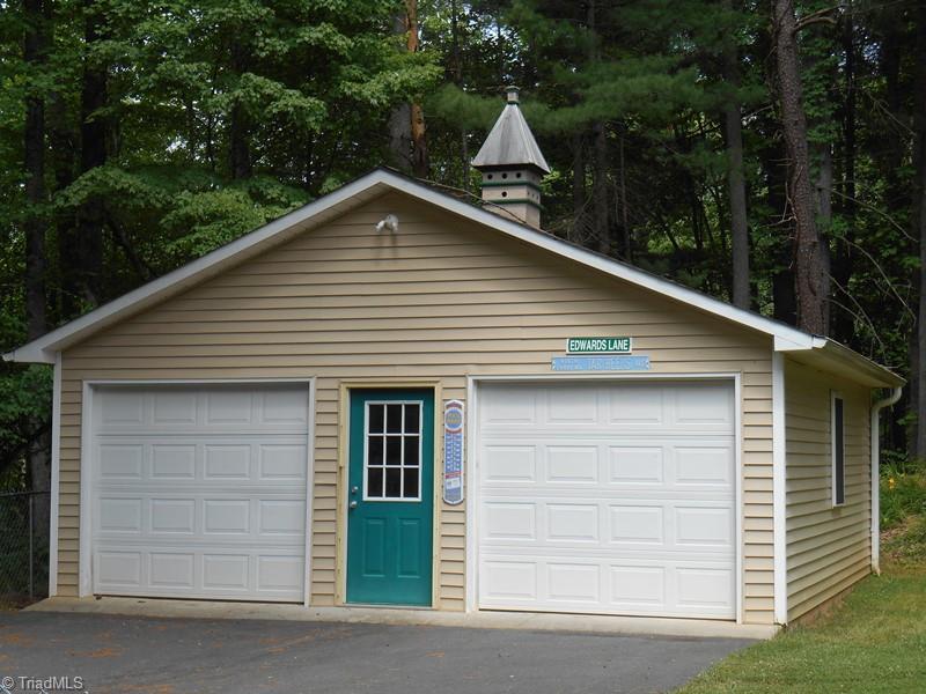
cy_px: 347
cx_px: 463
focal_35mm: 61
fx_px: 1632
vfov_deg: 24.0
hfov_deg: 31.7
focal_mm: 10.9
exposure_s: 1/250
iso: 100
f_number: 4.4
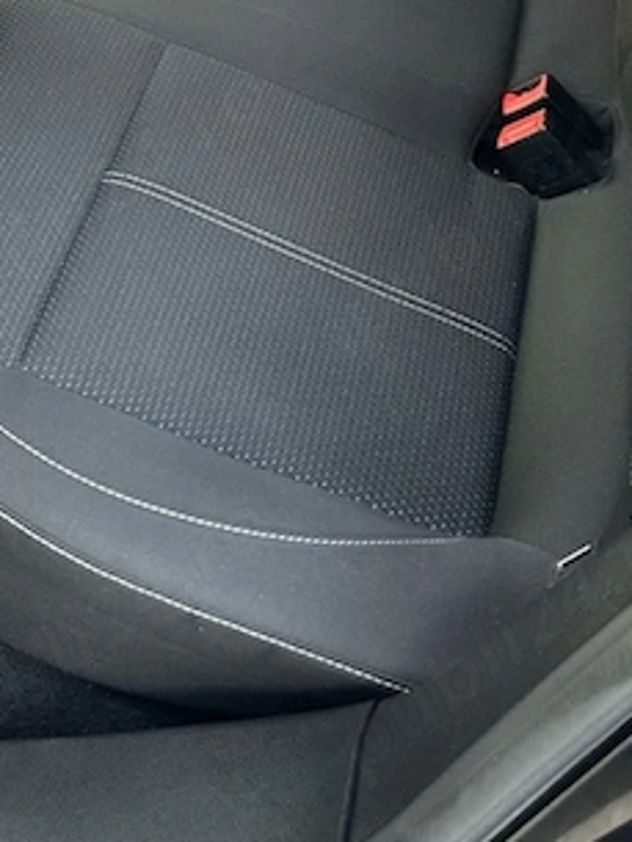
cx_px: 199
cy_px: -157
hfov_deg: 23.2
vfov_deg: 27.2
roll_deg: -1.8
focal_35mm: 63
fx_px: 1533
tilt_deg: -31.3
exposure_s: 1/60
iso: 320
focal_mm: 6.86
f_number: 1.78
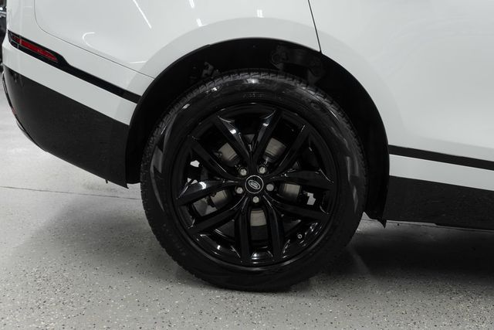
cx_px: 247
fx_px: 576
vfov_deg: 31.9
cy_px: 165
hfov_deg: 46.4
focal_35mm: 42
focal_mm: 28
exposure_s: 1/40
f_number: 3.5
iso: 250
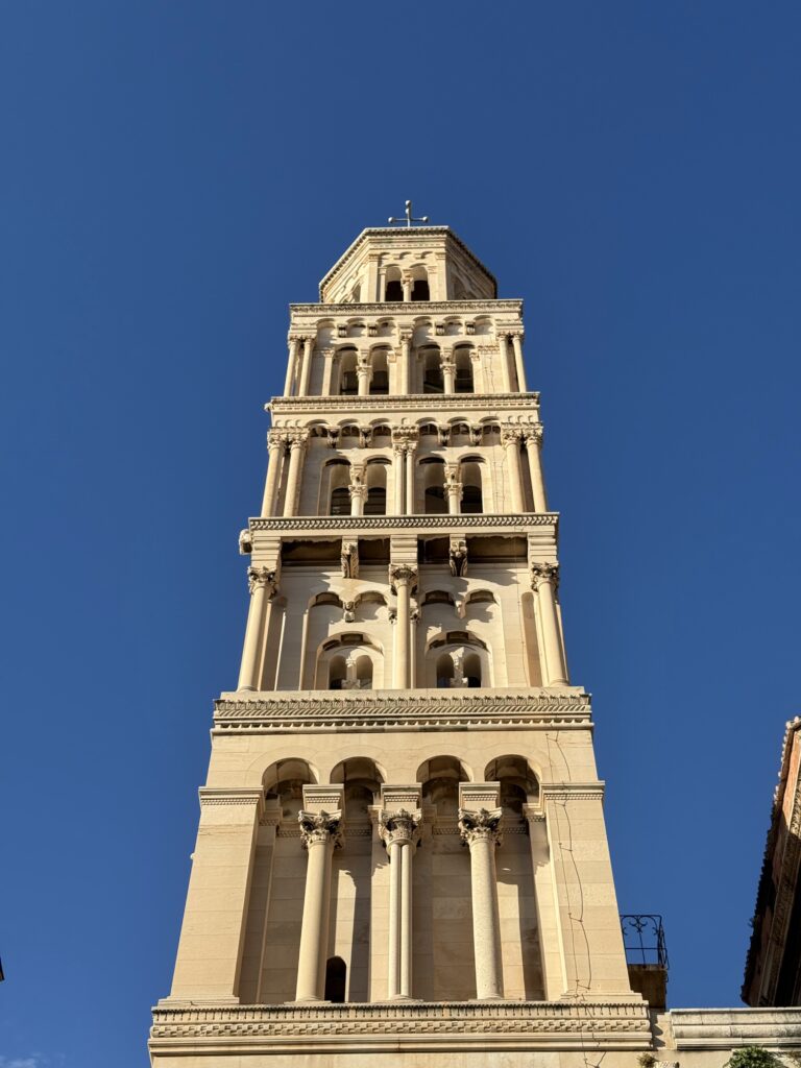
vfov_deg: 39.7
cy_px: 534
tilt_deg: +56.4
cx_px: 400
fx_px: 1481
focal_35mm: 48
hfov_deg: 30.3
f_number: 1.78
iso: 64
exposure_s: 1/4587
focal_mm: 6.76
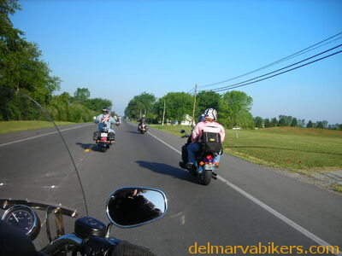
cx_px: 171
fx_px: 375
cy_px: 128
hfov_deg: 49.0
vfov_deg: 37.7
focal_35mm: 38
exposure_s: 1/472
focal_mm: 6.3
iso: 50
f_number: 3.2
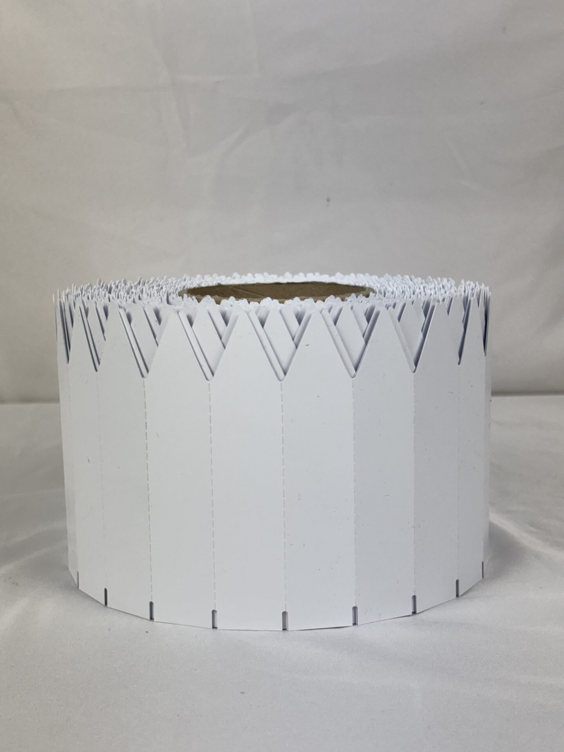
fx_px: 1130
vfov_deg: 36.8
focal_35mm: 52
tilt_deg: -9.8
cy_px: 376
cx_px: 282
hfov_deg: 28.0
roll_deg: +0.1
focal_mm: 5.96
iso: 32
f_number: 1.6
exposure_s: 1/176
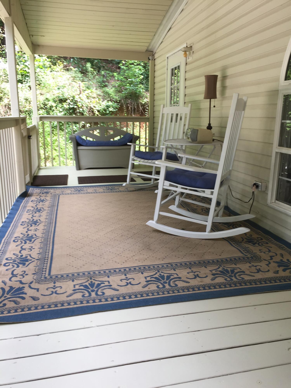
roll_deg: -1.3
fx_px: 325
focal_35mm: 29
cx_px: 146
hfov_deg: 48.2
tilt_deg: -11.0
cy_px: 194
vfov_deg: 61.7
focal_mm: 4.15
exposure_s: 1/126
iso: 32
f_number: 2.2
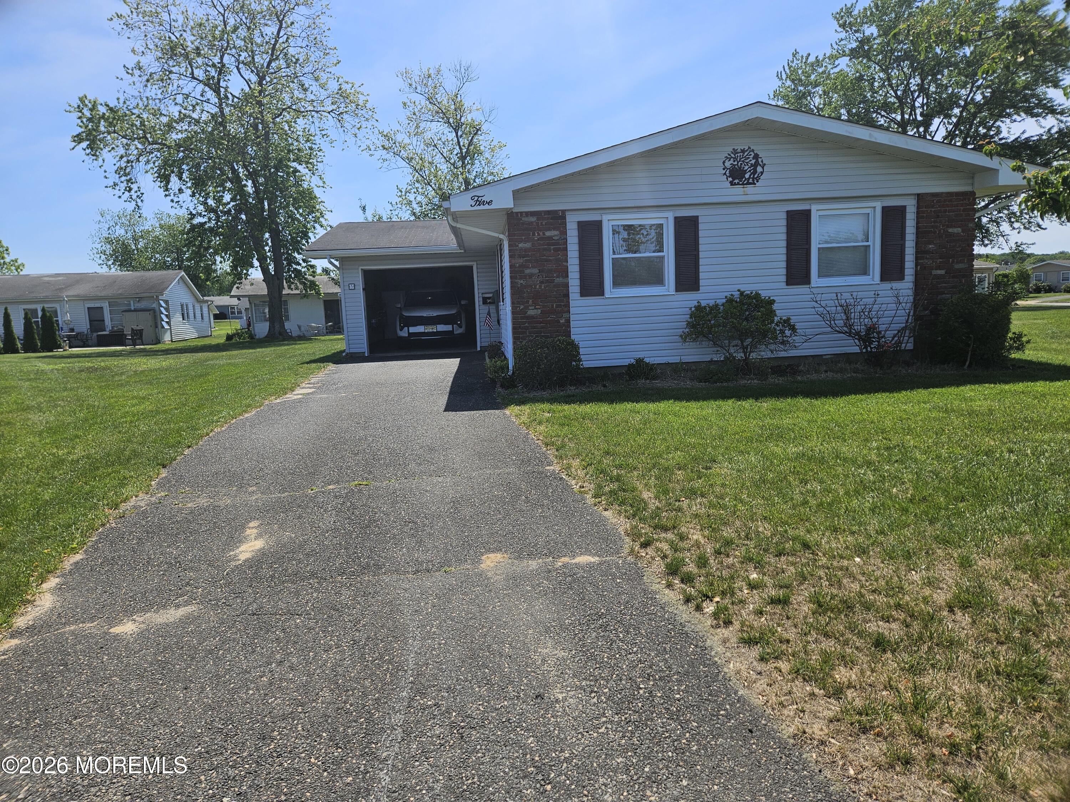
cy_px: 401
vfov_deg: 58.9
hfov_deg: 73.9
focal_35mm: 23
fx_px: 711
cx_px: 535
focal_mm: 5.4
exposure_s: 1/1951
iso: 25
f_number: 1.8
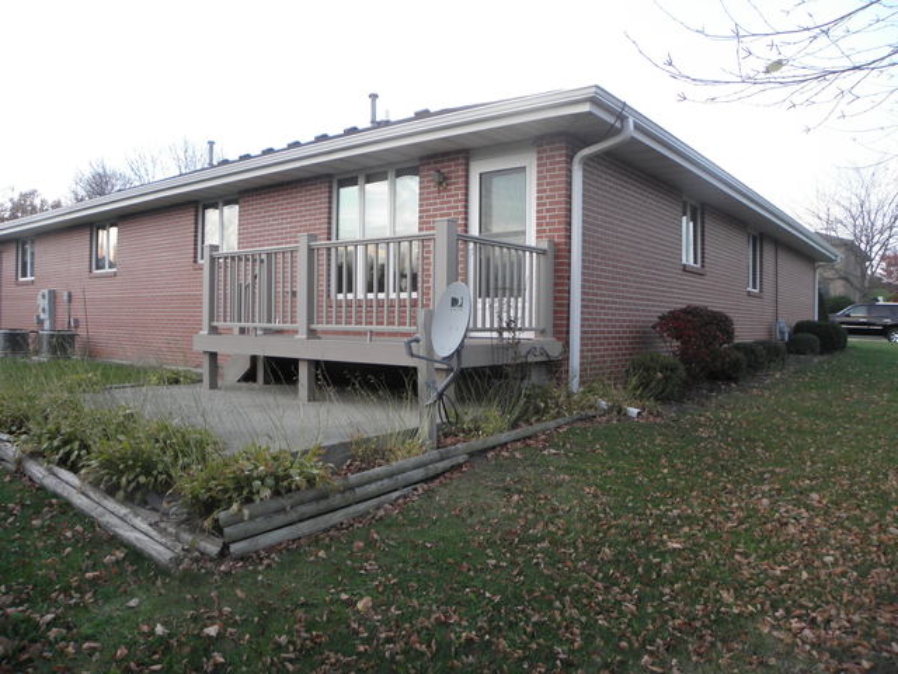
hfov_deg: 67.3
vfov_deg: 53.1
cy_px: 337
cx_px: 449
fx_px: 674
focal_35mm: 26
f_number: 2.8
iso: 125
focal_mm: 4.6
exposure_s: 1/30
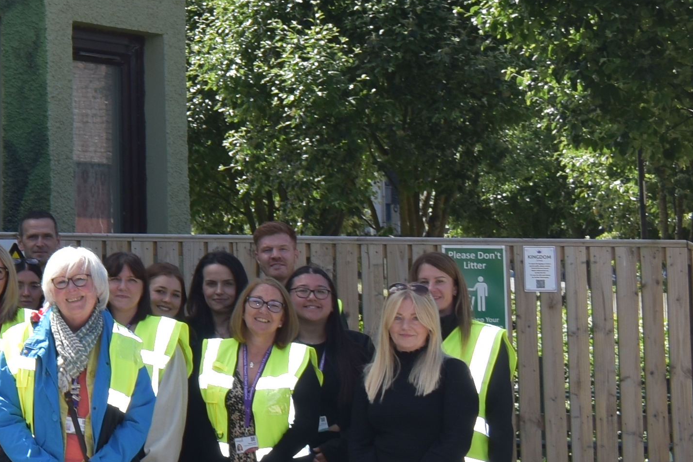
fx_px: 2657
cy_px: -131
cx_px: -683
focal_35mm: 138
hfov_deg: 13.0
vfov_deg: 9.8
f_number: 8
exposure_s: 1/200
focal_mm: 22
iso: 100
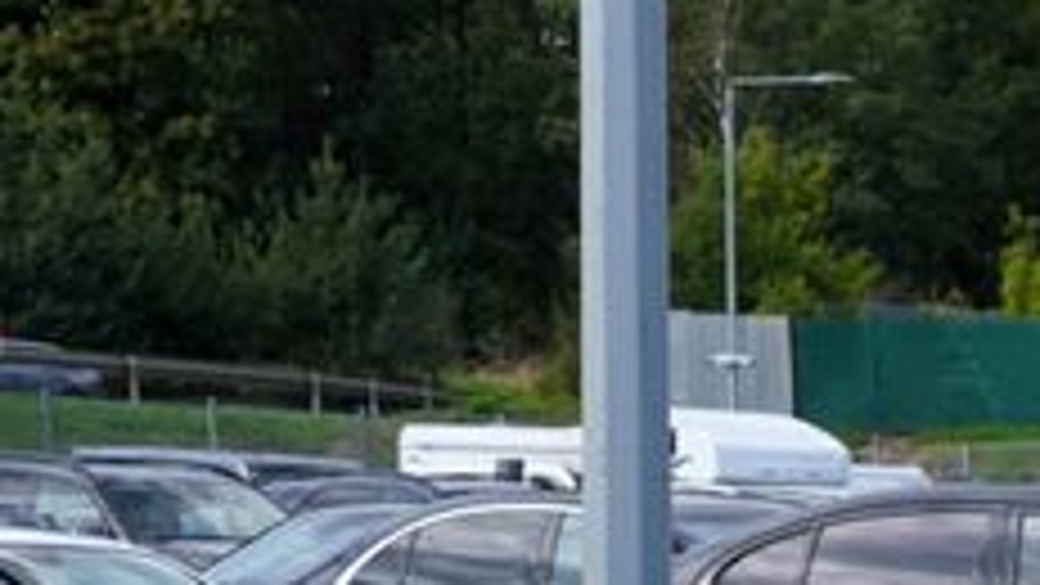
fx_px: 3834
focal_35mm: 139
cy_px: 1208
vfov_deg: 8.3
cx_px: 1765
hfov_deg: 14.0
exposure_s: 1/250
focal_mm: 30
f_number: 8
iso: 100
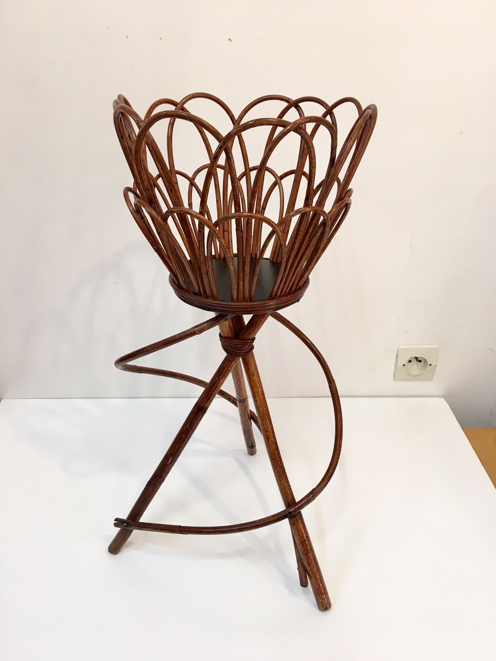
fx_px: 554
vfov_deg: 61.7
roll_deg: +0.3
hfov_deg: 48.2
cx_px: 248
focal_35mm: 29
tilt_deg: -29.2
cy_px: 330
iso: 80
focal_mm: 4.15
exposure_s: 1/33
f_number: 2.2
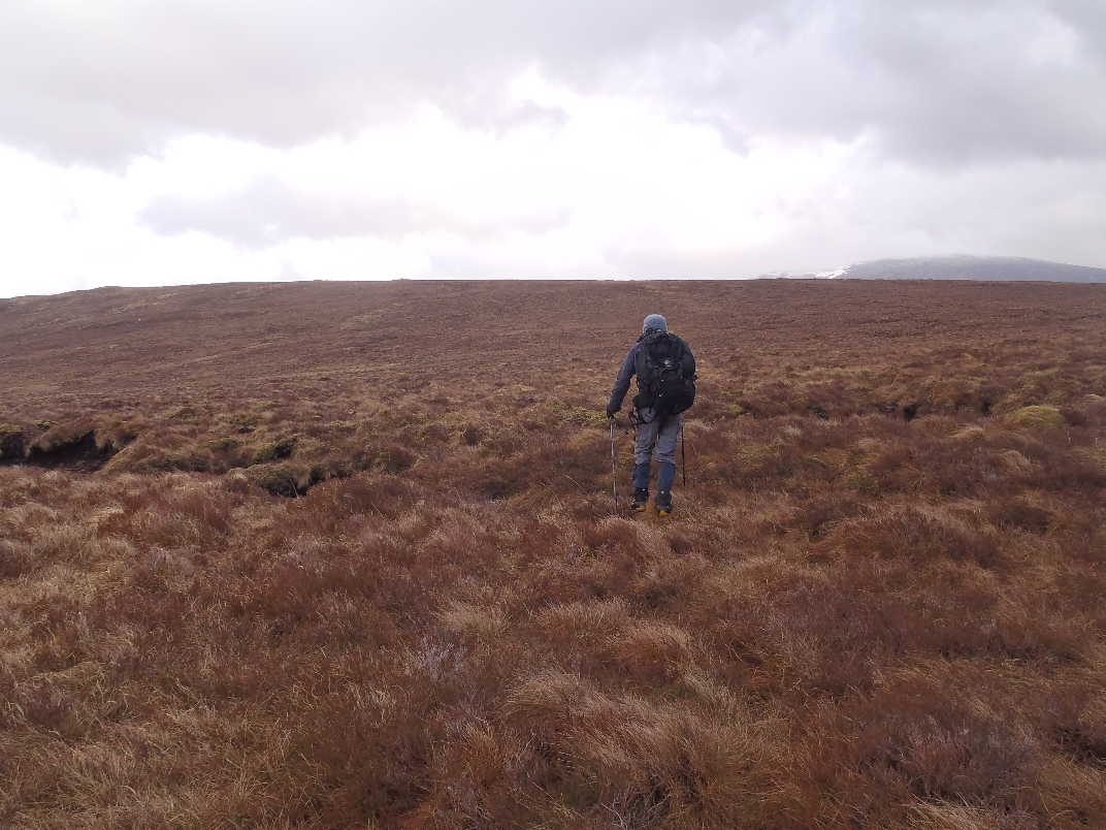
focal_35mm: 28
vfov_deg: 49.7
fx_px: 895
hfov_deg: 63.4
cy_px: 415
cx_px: 553
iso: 80
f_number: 4.5
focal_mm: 5
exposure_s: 1/125
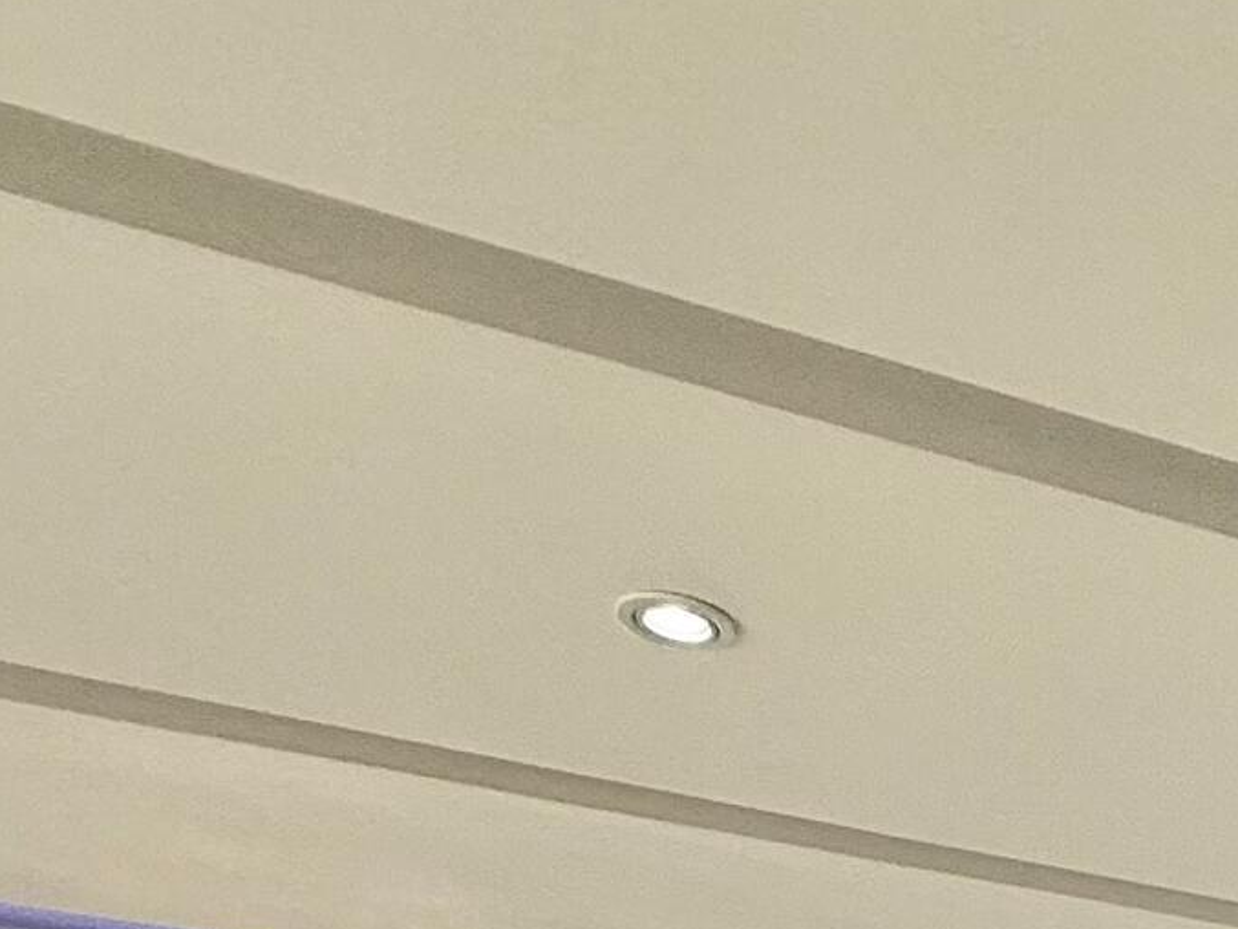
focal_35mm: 62
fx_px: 2218
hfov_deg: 25.9
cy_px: 1917
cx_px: 1671
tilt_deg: -4.3
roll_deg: +0.5
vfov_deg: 16.8
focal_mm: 2.22
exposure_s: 1/282
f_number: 2.2
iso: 50
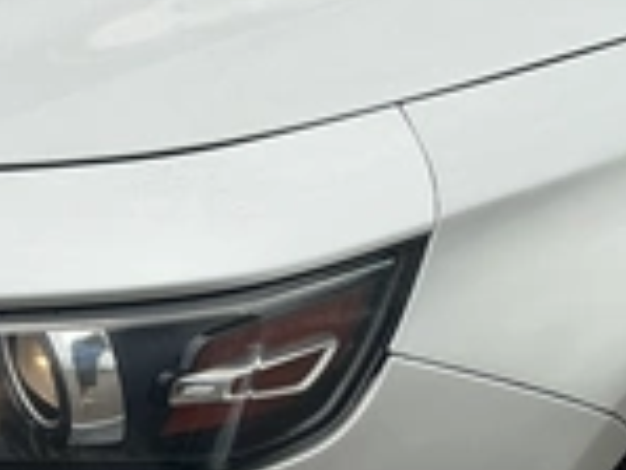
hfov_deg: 25.9
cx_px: 366
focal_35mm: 75
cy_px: 562
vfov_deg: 18.6
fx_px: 1357
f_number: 1.8
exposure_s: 1/442
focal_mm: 3
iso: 25
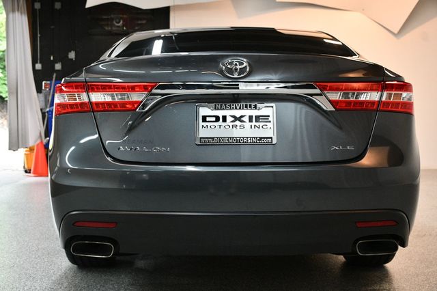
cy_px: 146
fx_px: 546
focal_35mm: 45
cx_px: 218
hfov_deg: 43.6
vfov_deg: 29.8
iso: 2000
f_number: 4
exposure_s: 1/125
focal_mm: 30
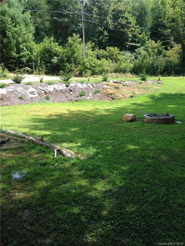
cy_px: 123
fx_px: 235
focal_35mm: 33
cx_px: 92
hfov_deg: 42.9
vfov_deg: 55.4
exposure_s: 1/589
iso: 50
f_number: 2.4
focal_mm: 4.12
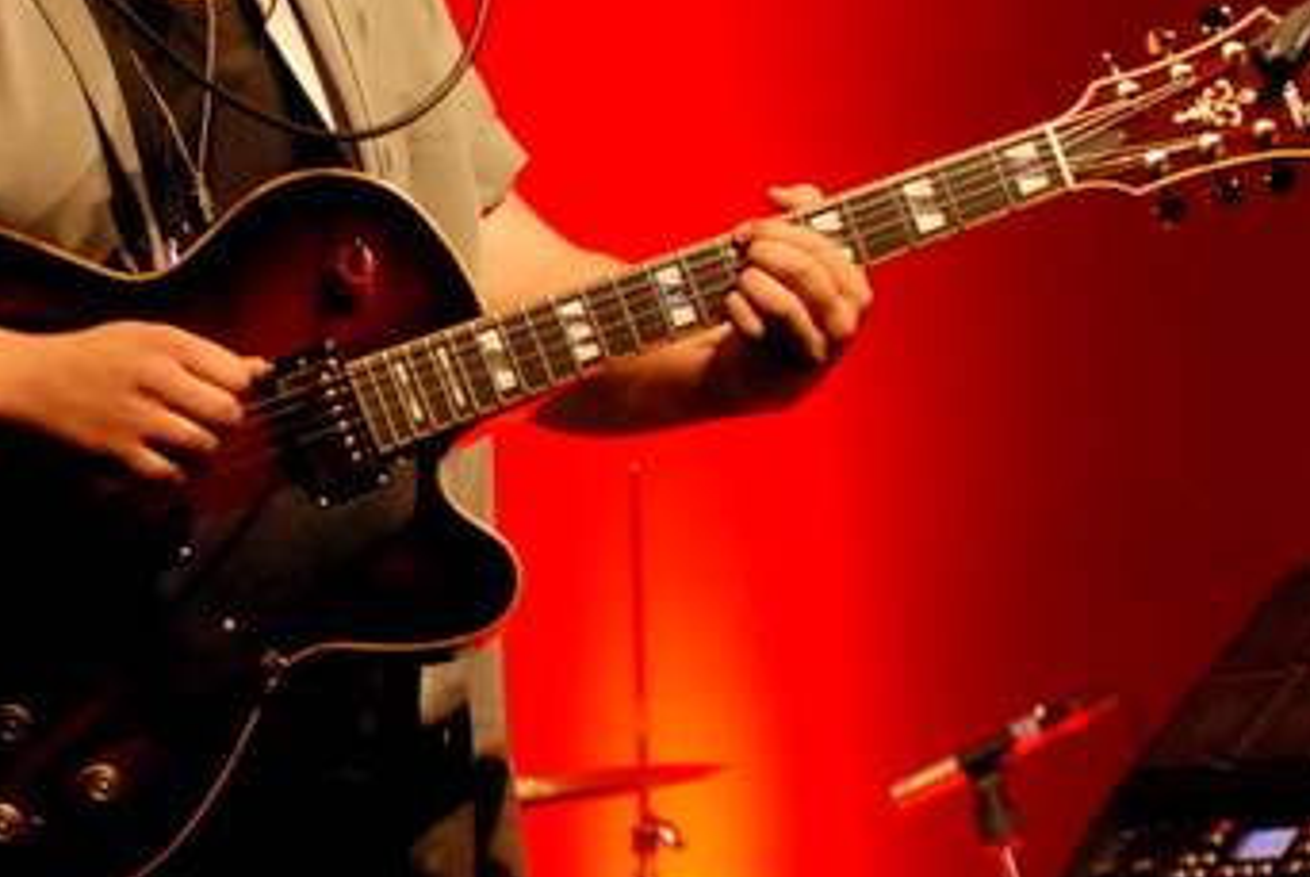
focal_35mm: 253
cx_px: 383
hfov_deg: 8.1
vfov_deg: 5.4
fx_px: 9218
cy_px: 54
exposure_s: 1/100
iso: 1600
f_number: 2.8
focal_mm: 80
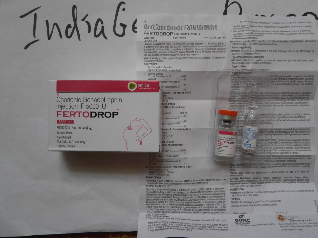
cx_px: 159
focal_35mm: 26
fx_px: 239
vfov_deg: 53.1
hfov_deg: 67.3
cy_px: 119
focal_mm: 4.7
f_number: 2.8
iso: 200
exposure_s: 1/30
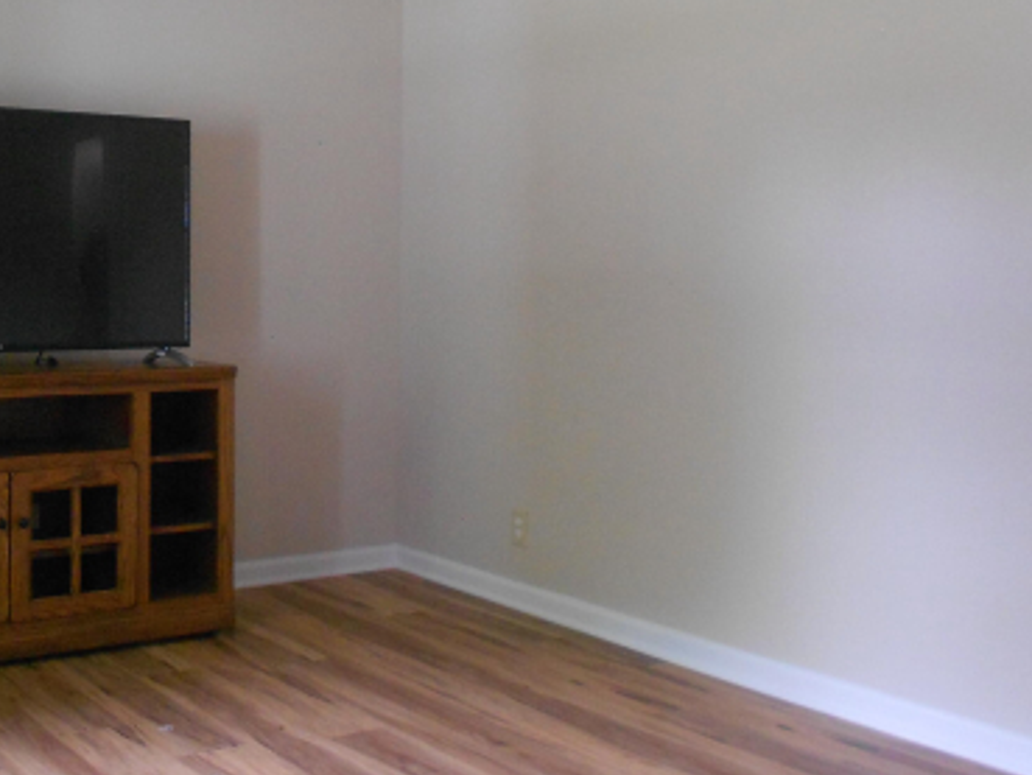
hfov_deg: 40.3
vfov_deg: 30.7
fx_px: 1402
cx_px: 435
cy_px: 266
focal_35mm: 47
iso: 320
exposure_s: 1/30
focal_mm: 4.6
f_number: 3.2
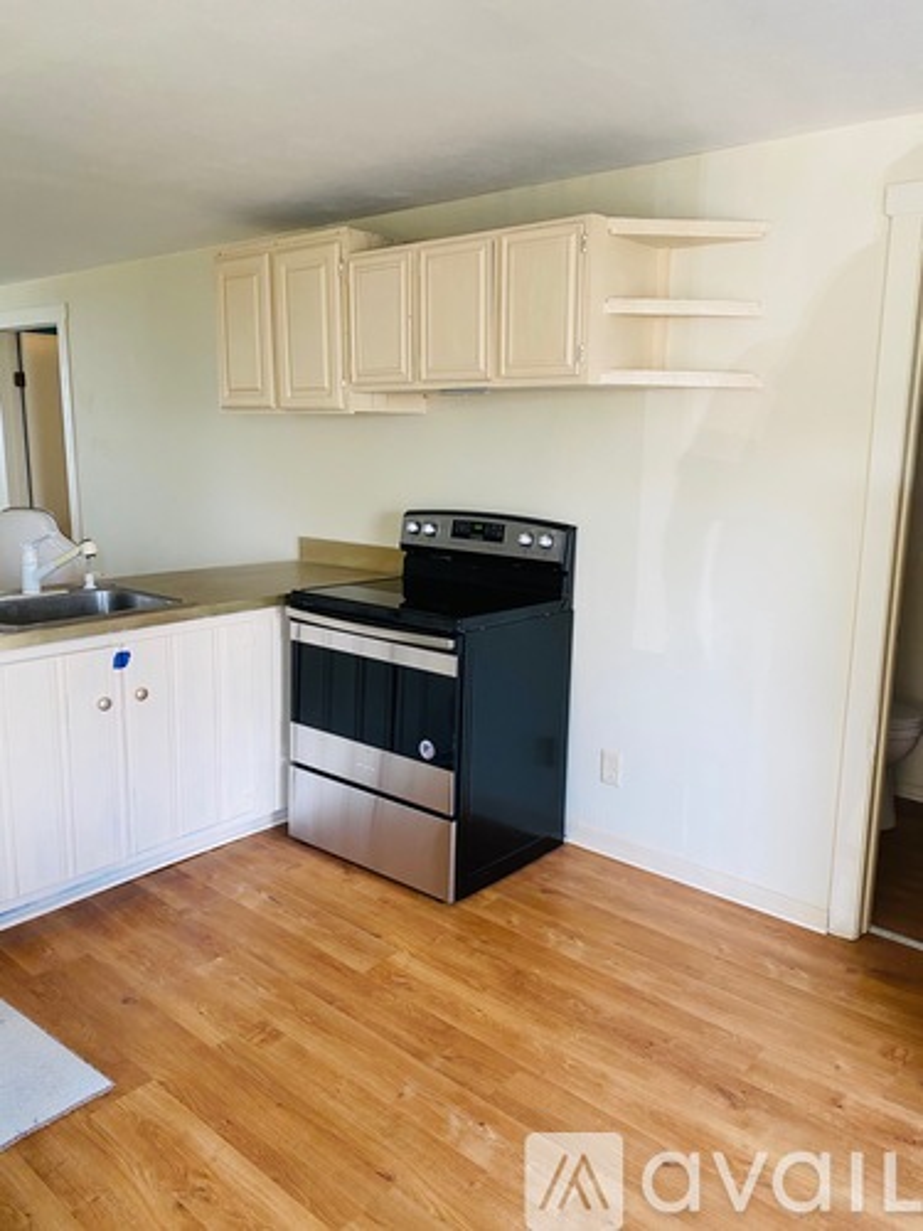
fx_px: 924
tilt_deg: -11.6
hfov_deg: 53.1
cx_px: 462
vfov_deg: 67.3
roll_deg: -2.2
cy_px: 616
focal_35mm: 26
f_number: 1.8
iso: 125
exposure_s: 1/76
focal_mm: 4.25
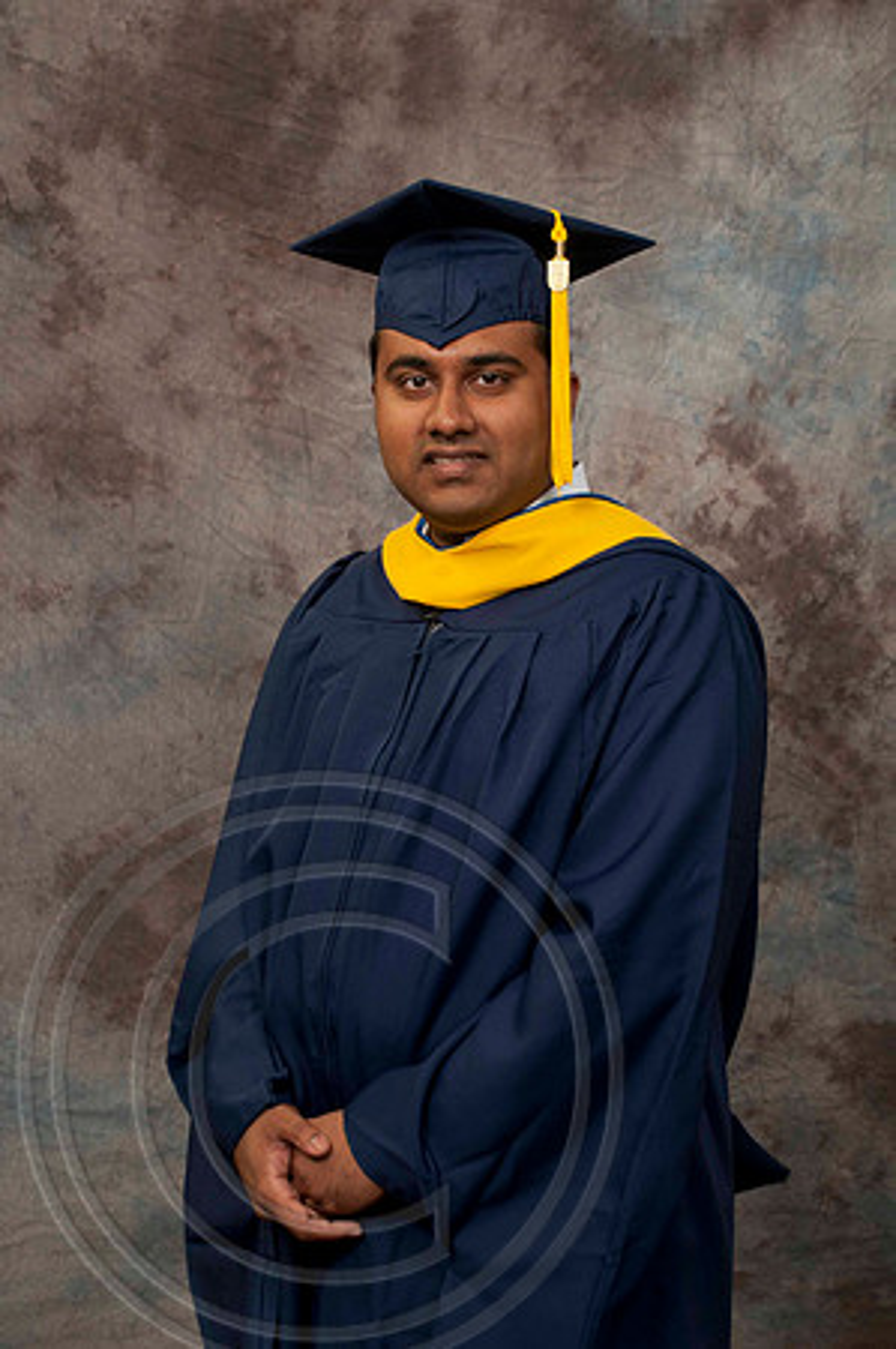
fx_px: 2694
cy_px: 674
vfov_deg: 28.1
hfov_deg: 18.9
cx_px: 448
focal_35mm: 72
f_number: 5.6
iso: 200
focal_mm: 48
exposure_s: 1/125
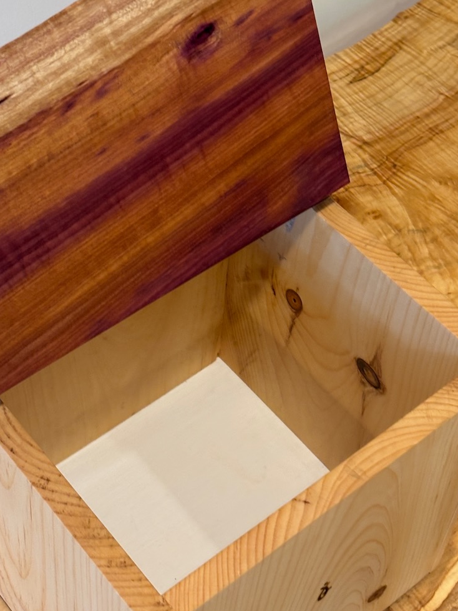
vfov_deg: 28.6
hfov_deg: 21.6
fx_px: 1200
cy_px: 289
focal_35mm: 68
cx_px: 187
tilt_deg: -53.1
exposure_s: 1/40
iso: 125
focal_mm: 5.96
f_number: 1.6
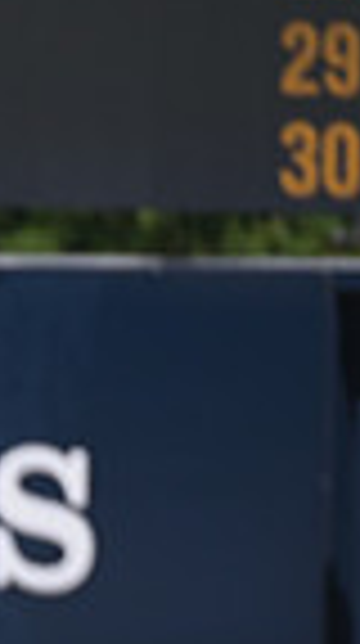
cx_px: -796
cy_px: 516
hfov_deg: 0.7
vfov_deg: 1.3
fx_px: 28952
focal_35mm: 1699
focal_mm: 400
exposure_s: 1/1250
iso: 180
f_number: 5
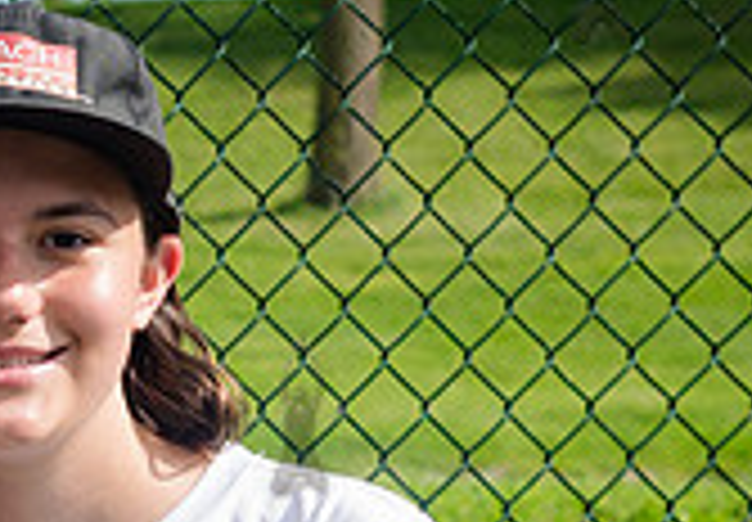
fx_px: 3872
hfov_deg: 10.9
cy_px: 705
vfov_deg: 7.6
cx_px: -193
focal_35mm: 183
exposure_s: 1/1600
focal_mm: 35
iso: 250
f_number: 4.5
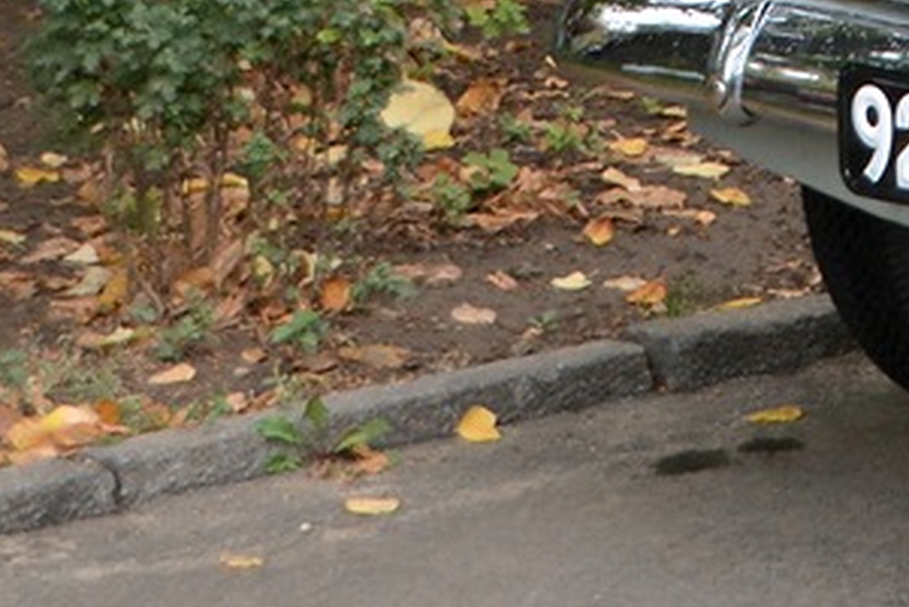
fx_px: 6037
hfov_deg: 8.1
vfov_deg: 5.6
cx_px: 2011
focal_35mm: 239
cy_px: -610
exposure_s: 1/125
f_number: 5.6
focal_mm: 32
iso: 400
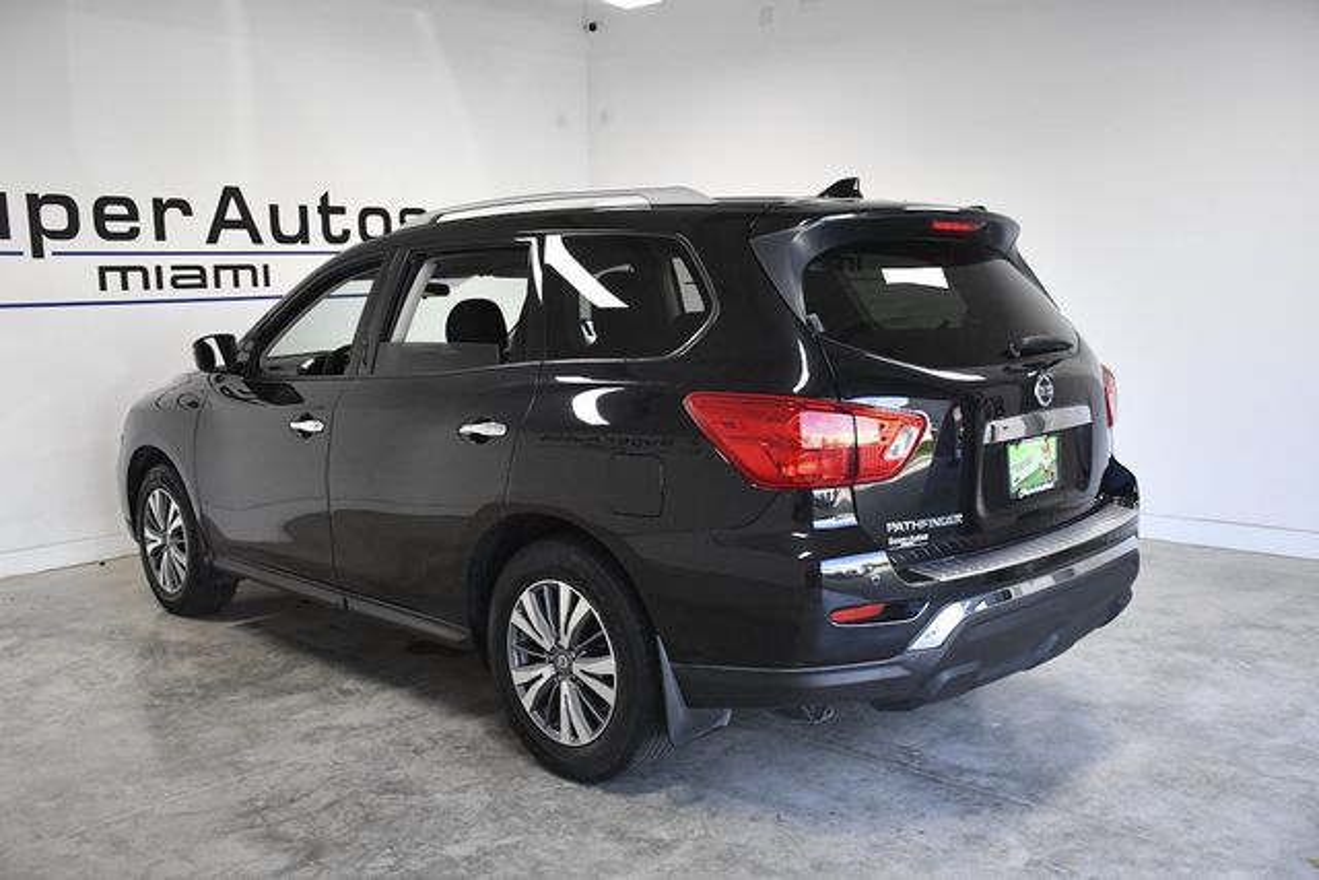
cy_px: 440
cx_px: 660
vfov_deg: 40.0
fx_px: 1209
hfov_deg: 57.2
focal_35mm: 33
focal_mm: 22
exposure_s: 1/1250
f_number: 3.5
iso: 2500
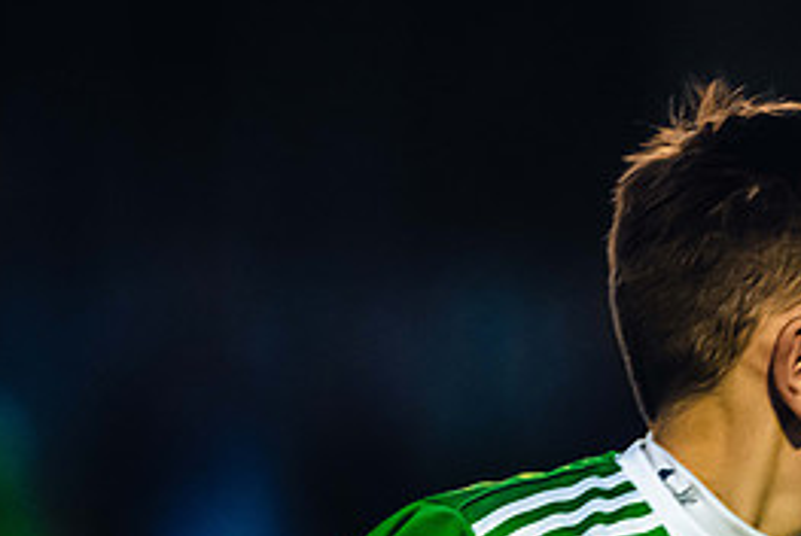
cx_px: 720
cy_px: 551
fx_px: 20826
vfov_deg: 1.5
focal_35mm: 935
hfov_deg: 2.2
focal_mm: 400
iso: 5000
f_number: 2.8
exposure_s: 1/500
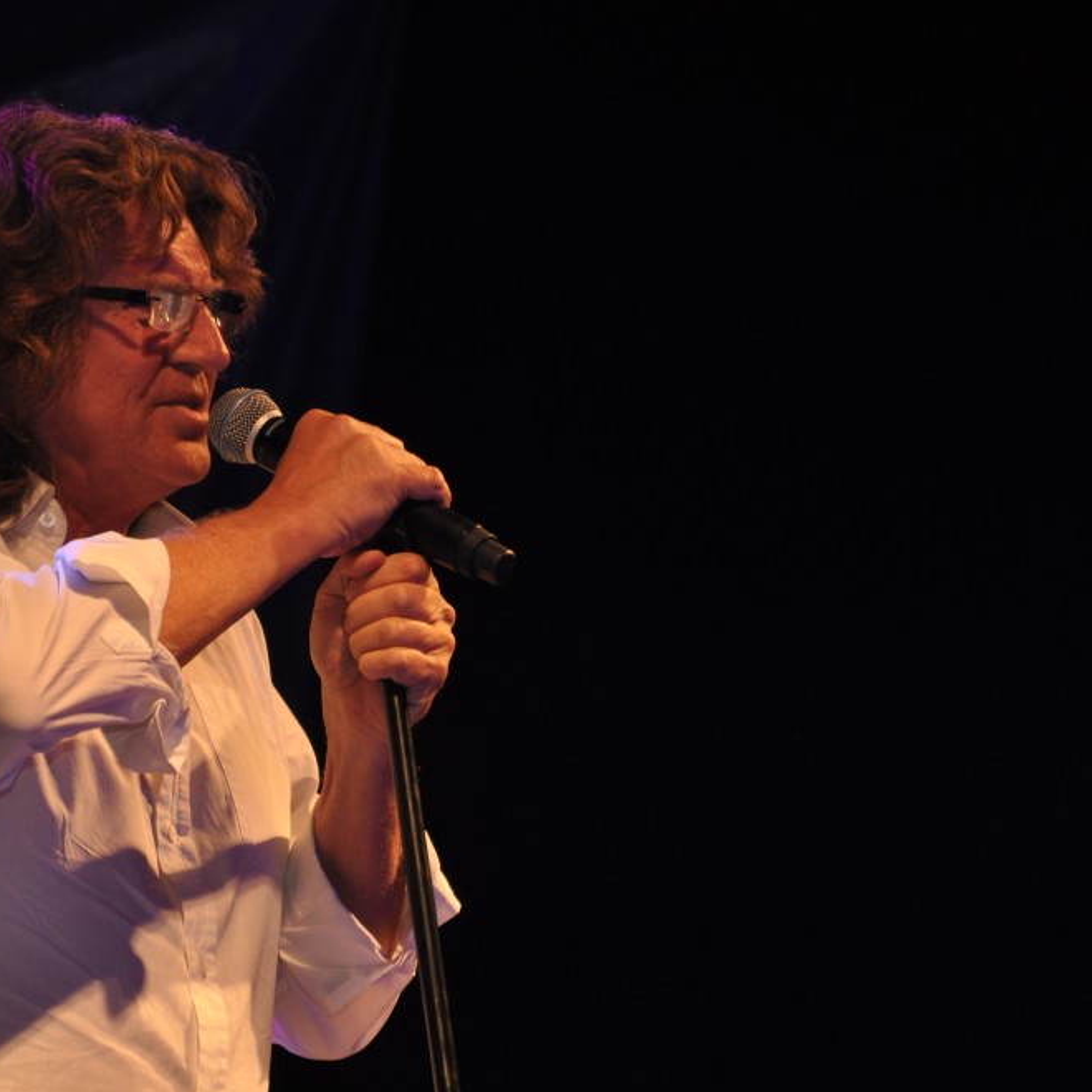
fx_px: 7232
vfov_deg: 8.6
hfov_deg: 8.6
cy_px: 548
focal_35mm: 203
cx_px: 440
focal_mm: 105
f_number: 5.6
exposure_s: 1/60
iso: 800
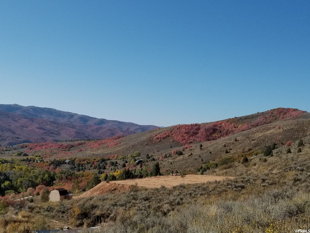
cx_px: 155
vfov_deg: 53.1
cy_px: 116
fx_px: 233
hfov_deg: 67.3
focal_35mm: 26
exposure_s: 1/3992
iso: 50
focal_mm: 4.25
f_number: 1.7
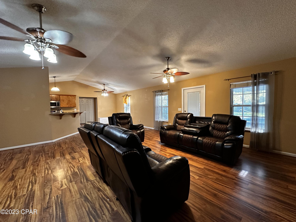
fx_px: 120
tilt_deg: -1.8
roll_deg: +0.6
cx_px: 148
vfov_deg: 85.7
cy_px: 111
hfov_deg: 102.1
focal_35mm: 14
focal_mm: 2.22
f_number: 2.2
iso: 400
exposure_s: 1/60
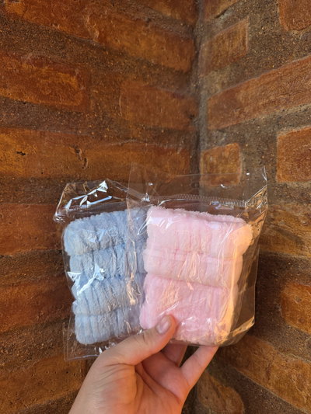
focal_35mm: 23
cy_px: 207
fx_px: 275
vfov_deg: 73.9
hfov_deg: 58.9
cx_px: 156
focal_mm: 6.3
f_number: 1.7
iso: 20
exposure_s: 1/180
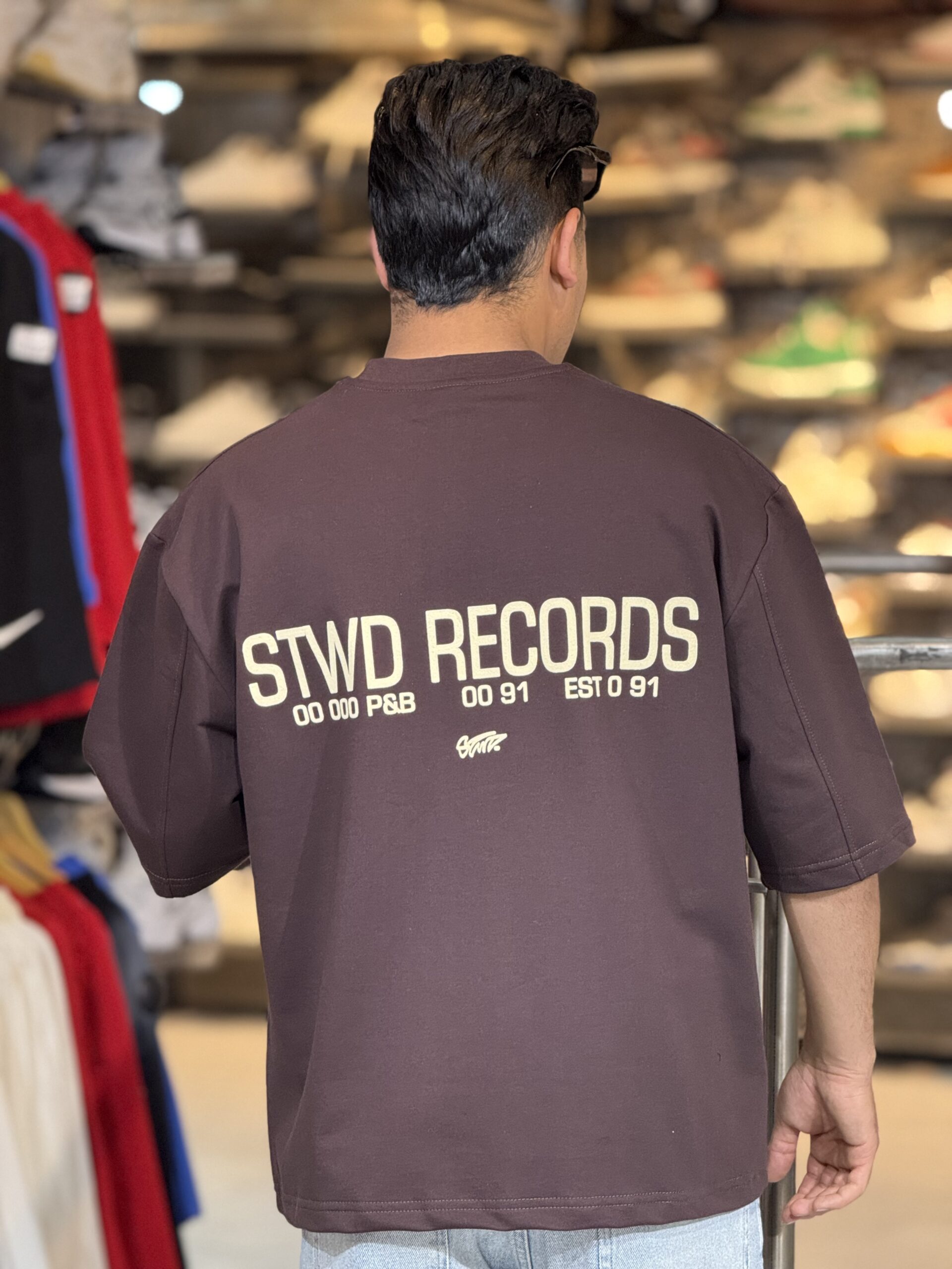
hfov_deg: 12.3
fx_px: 4400
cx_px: 476
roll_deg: -1.2
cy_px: 634
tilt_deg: -4.1
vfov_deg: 16.4
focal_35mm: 120
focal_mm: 15.66
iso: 400
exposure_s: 1/100
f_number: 2.8
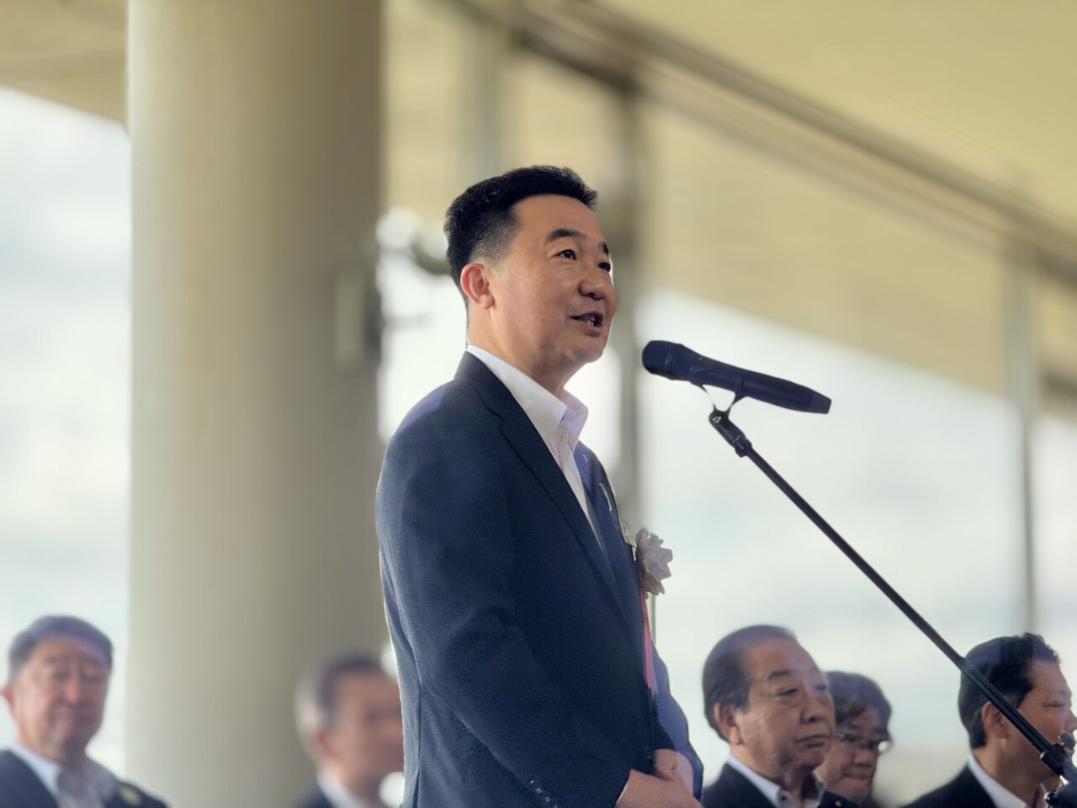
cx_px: 538
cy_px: 404
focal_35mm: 120
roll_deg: +0.6
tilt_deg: +6.5
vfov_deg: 12.3
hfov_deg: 16.4
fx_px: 3734
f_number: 2.8
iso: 50
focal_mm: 15.66
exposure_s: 1/302
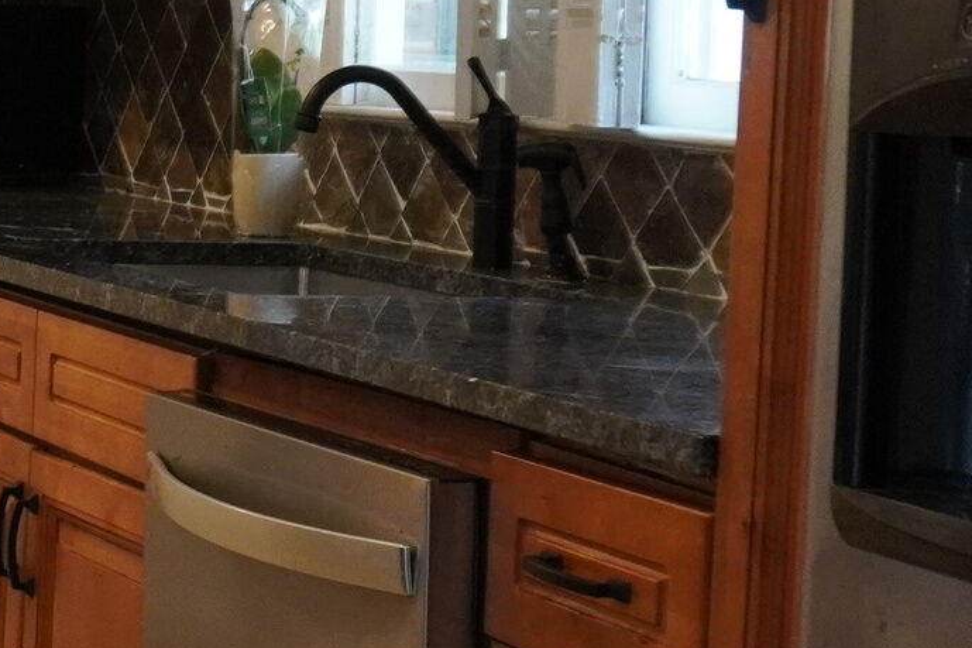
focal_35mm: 107
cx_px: -721
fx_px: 2888
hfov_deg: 16.4
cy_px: 123
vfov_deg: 12.7
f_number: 4
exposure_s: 1/160
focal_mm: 16
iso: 1250
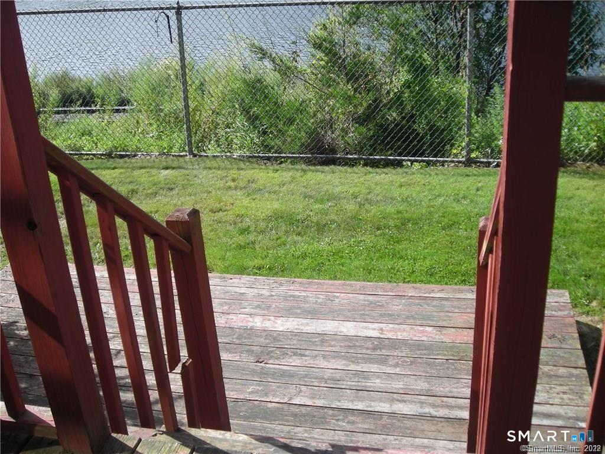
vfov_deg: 37.7
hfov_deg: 49.0
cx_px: 302
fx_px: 664
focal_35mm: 38
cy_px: 227
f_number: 3.2
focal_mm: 6.3
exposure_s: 1/332
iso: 50
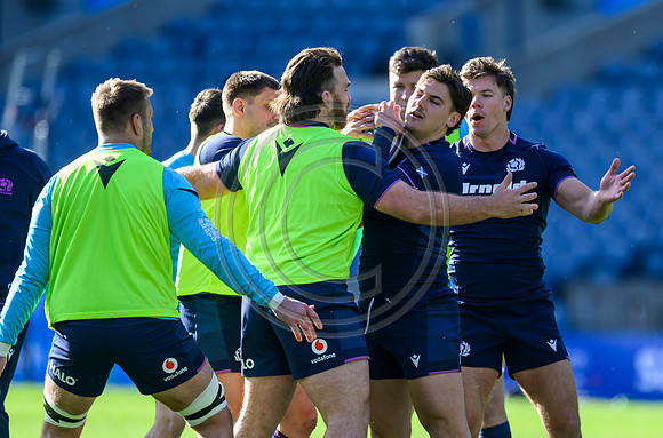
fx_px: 13720
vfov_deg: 1.8
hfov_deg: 2.8
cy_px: 204
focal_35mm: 747
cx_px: 440
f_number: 4
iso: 500
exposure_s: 1/1250
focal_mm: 560
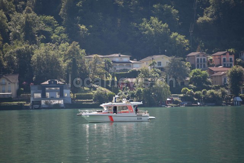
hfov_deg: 6.9
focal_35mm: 300
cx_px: 122
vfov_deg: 4.6
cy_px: 82
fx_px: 2034
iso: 80
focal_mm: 300
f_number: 6.3
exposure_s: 1/160
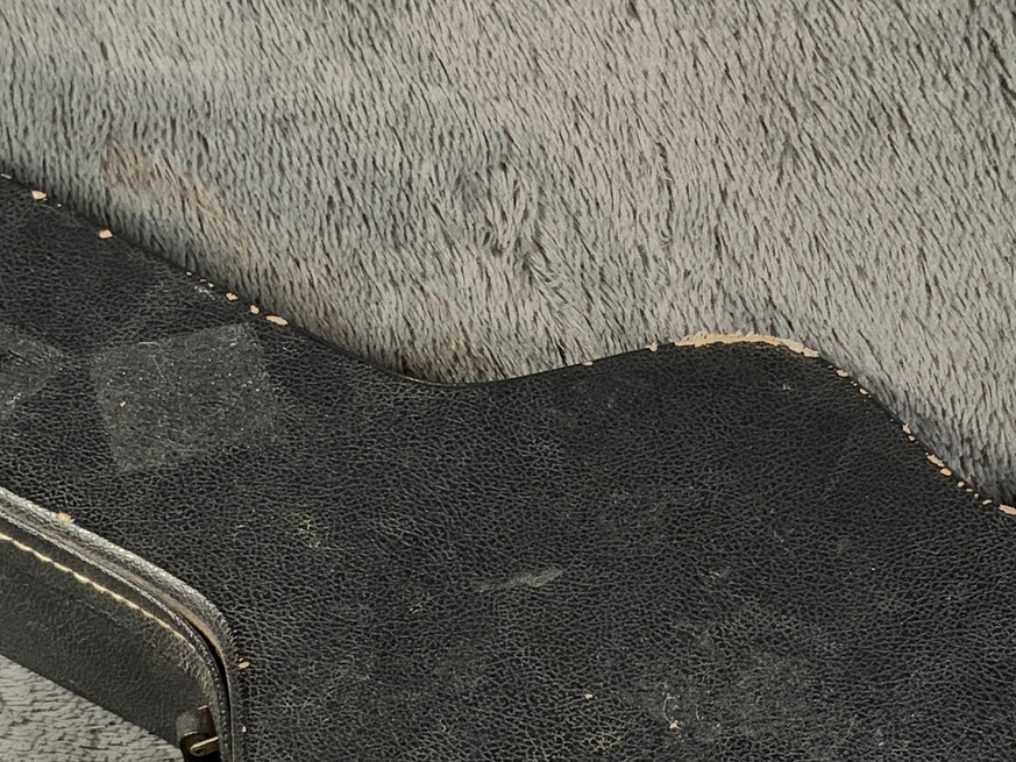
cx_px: 655
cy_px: 779
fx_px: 2495
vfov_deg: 17.0
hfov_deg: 22.9
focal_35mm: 85
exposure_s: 1/62
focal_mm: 3
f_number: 1.8
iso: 64
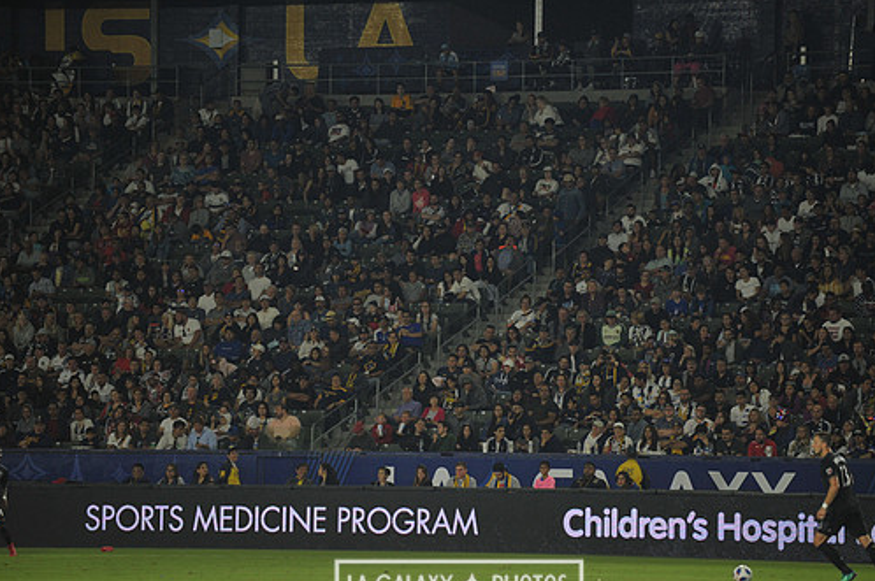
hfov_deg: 8.8
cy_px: 319
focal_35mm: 233
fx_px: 5658
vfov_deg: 5.9
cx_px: 459
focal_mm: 200
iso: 1250
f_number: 2.8
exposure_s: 1/1250
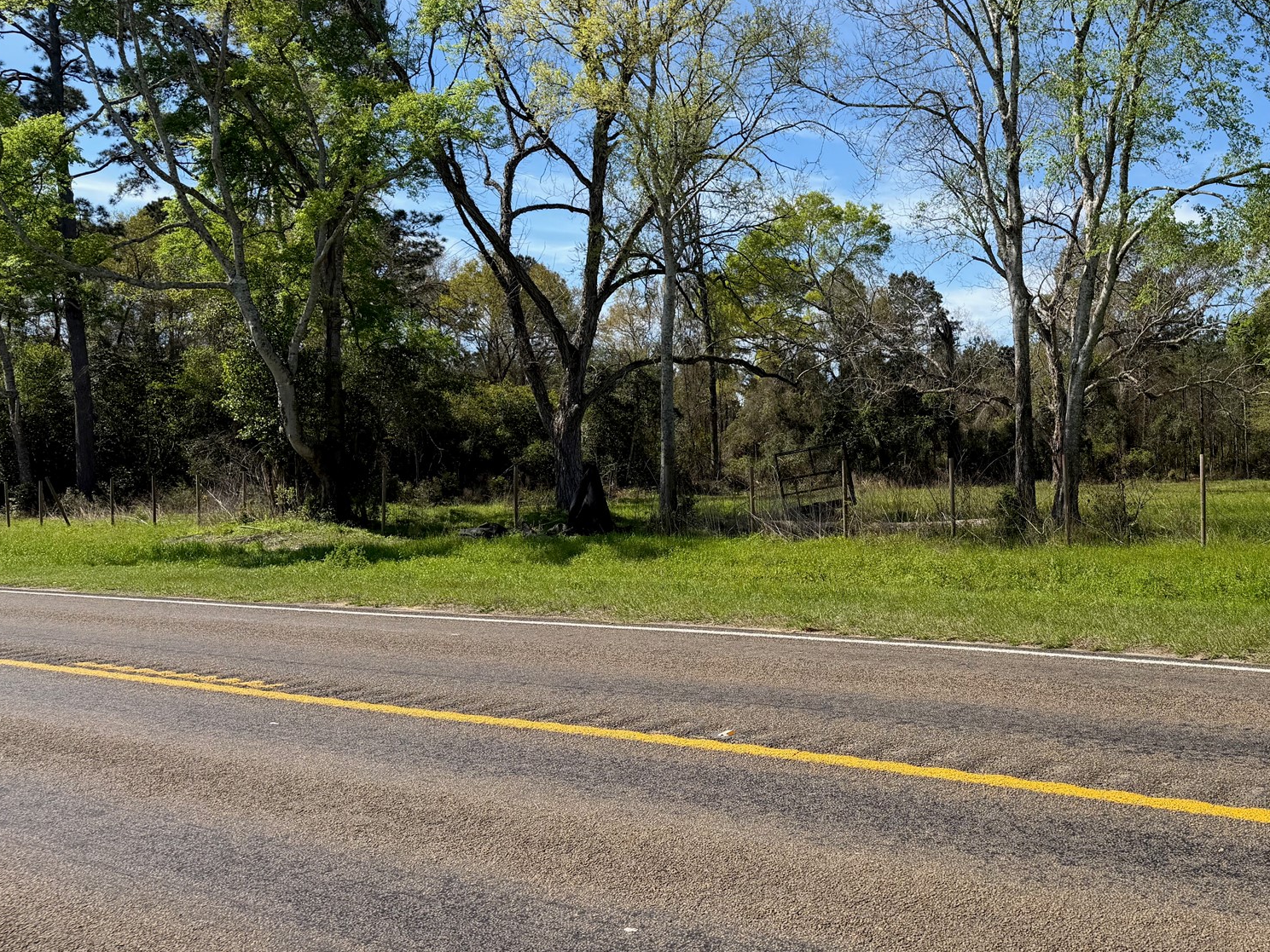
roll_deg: +1.8
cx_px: 862
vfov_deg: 42.9
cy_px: 454
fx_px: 1211
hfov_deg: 54.1
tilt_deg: +0.9
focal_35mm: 33
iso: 80
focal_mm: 6.76
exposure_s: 1/3584
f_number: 1.78
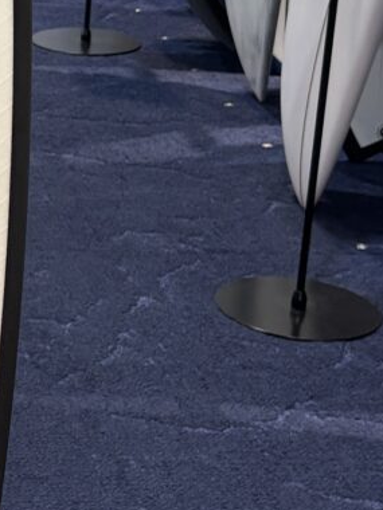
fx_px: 2021
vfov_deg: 14.3
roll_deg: -1.7
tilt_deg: -17.0
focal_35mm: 137
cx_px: -320
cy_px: 110
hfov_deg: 10.2
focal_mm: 5.96
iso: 100
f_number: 1.6
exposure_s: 1/120
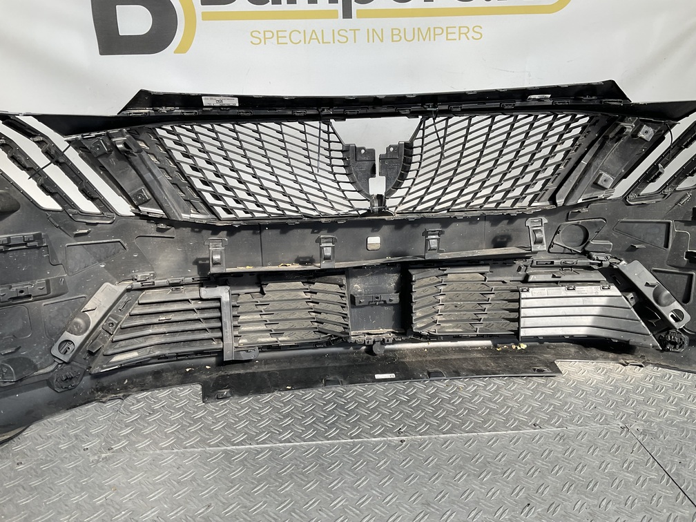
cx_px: 348
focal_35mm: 29
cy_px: 261
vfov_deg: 48.2
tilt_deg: -20.1
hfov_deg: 61.7
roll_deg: -1.7
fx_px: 583
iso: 16
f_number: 1.8
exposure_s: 1/192
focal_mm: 3
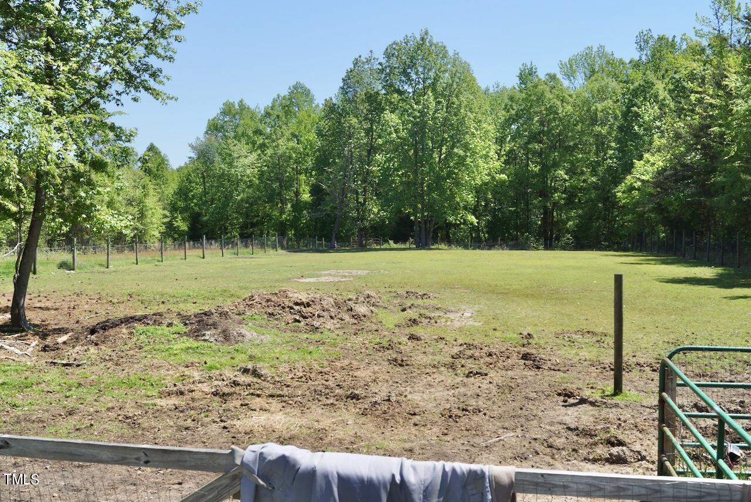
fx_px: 751
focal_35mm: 36
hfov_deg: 53.1
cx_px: 376
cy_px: 251
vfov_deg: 36.9
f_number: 11
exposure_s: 1/160
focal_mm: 24
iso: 100
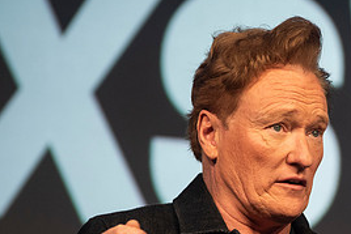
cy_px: 166
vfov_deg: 3.2
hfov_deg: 4.8
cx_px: 296
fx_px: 4156
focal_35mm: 426
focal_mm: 160
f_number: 4
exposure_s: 1/320
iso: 1250
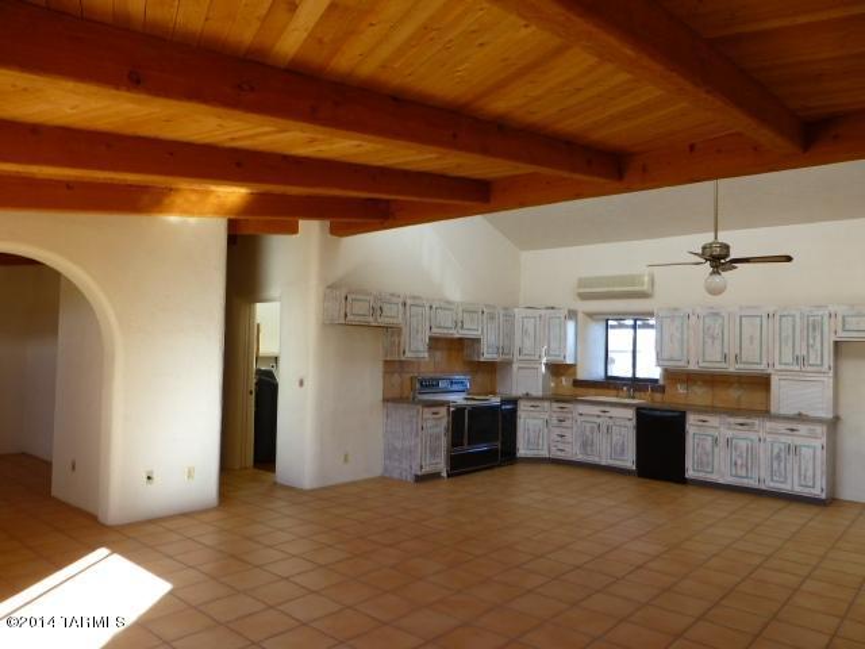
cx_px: 432
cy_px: 324
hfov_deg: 69.4
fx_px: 625
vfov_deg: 54.9
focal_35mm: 25
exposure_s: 1/60
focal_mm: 4.3
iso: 100
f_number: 3.3
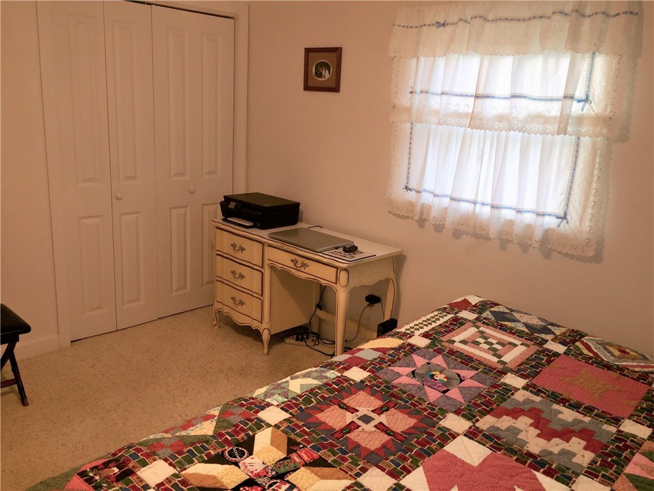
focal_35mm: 29
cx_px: 327
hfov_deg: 61.7
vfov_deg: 48.2
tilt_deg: -15.4
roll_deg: -3.7
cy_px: 246
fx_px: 548
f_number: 2.2
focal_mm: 4.15
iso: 32
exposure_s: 1/74
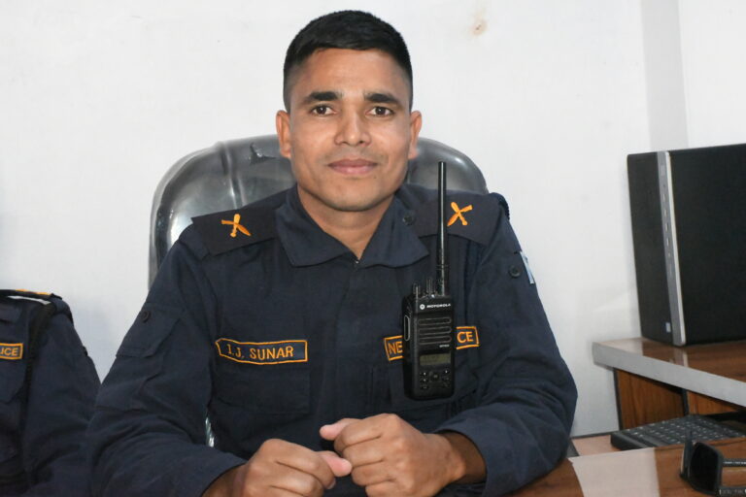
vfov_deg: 20.3
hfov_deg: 30.1
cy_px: 248
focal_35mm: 67
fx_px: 1388
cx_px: 373
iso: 20000
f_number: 5.6
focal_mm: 45
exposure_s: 1/250
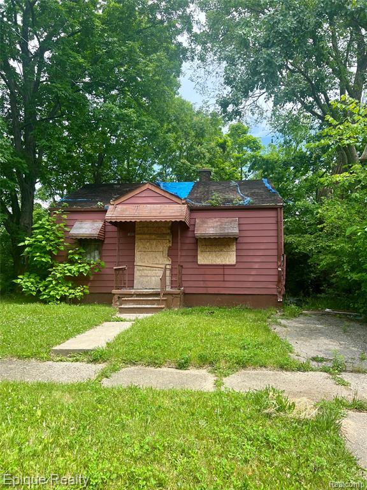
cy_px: 245
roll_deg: +0.0
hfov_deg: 53.1
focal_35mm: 26
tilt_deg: +6.2
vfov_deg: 67.3
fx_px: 368
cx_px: 184
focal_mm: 5.7
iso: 50
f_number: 1.5
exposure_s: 1/1431
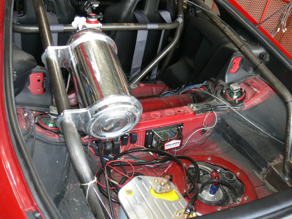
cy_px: 110
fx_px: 295
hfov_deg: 52.6
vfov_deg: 40.7
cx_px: 146
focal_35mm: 35
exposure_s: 1/30
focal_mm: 7.4
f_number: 2.8
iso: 100
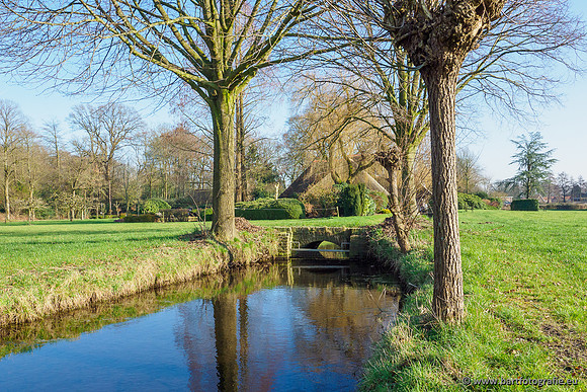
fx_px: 492
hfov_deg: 61.6
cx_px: 289
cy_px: 221
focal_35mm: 30
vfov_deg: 43.3
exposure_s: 1/320
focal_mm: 14
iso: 640
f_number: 8
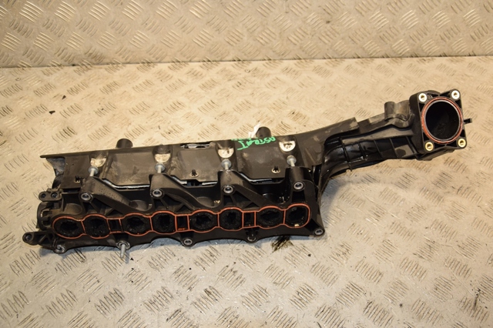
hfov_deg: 57.2
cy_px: 164
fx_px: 452
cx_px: 246
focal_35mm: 33
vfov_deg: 39.9
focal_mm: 22
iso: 800
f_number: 5
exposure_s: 1/200
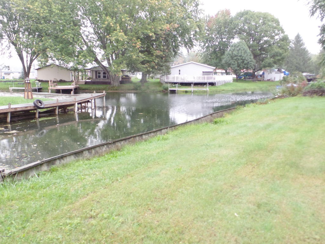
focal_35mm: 28
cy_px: 122
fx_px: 263
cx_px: 162
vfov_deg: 49.7
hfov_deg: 63.4
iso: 240
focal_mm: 5
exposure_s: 1/30
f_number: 2.9
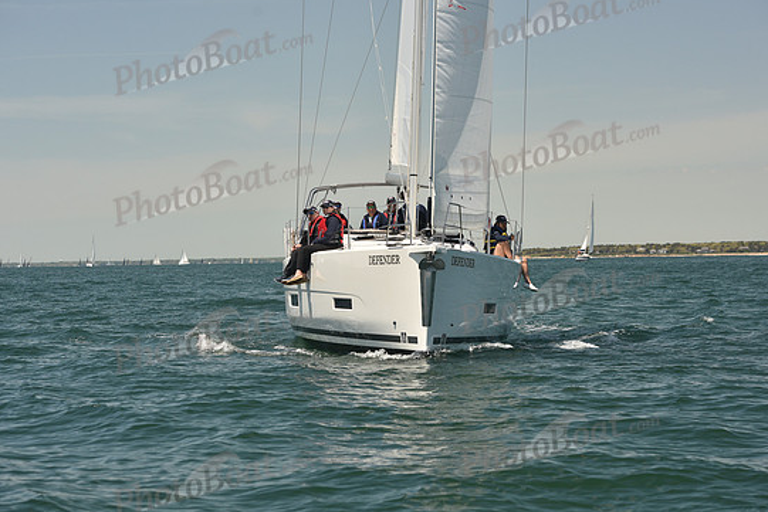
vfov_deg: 13.0
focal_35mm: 105
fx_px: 2240
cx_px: 388
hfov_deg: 19.5
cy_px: 243
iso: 250
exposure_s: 1/800
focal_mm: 98
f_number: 5.6
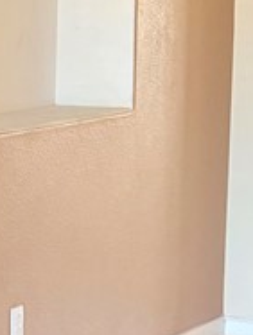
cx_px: -341
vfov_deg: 13.9
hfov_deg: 9.4
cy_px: 170
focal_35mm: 142
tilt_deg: -6.2
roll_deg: +1.2
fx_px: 1379
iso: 125
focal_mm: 5.96
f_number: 1.6
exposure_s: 1/60
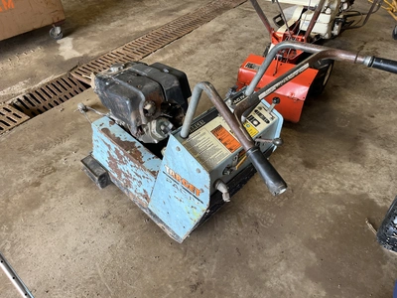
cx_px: 198
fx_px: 298
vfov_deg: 53.1
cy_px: 149
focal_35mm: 26
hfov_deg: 67.3
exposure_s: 1/120
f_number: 1.6
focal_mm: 5.1
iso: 80
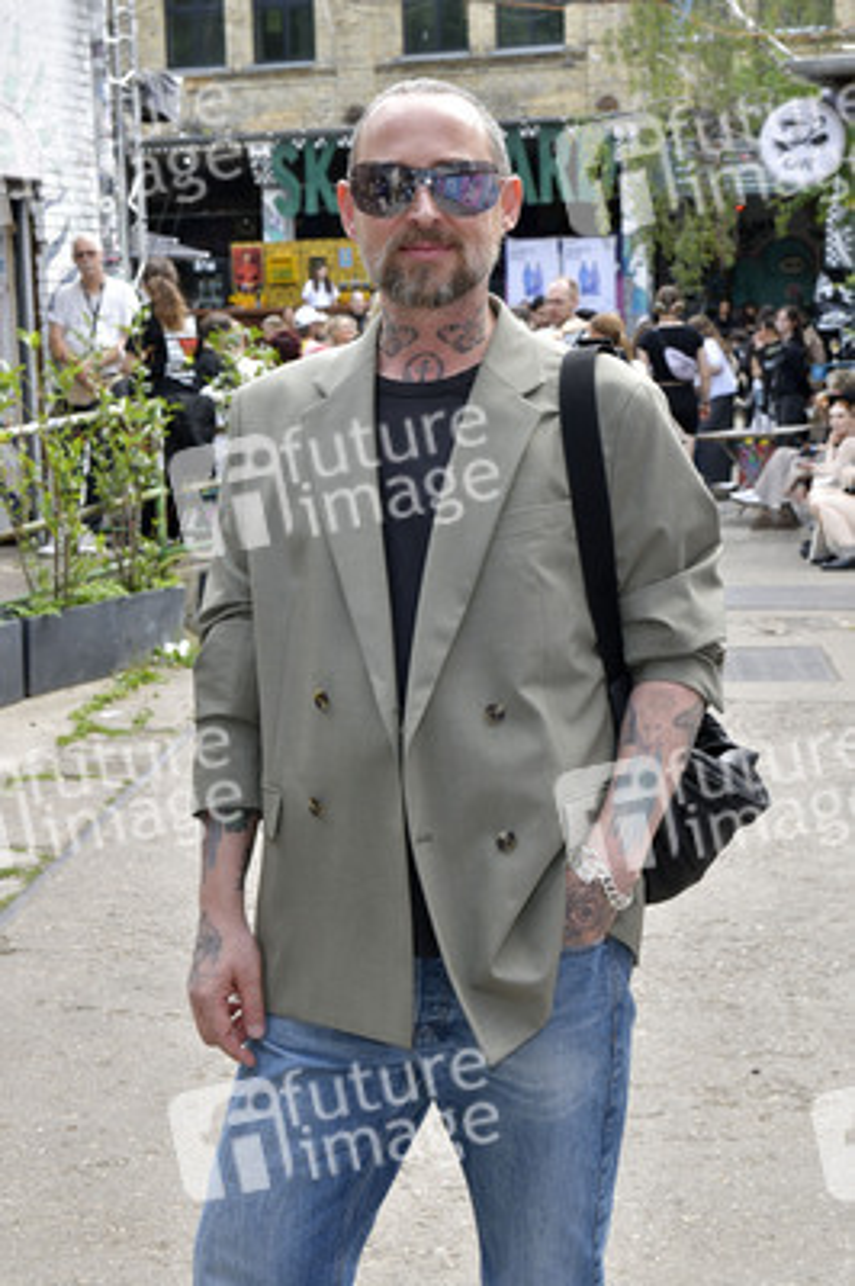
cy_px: 643
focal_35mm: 60
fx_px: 2141
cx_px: 428
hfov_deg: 22.6
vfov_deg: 33.4
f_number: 10
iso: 800
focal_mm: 50
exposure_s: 1/250
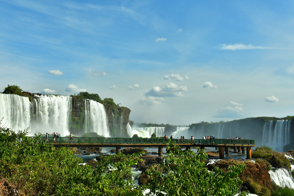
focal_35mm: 36
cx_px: 147
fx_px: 294
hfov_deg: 53.1
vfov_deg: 36.9
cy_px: 98
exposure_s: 1/640
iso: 200
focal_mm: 24
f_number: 10
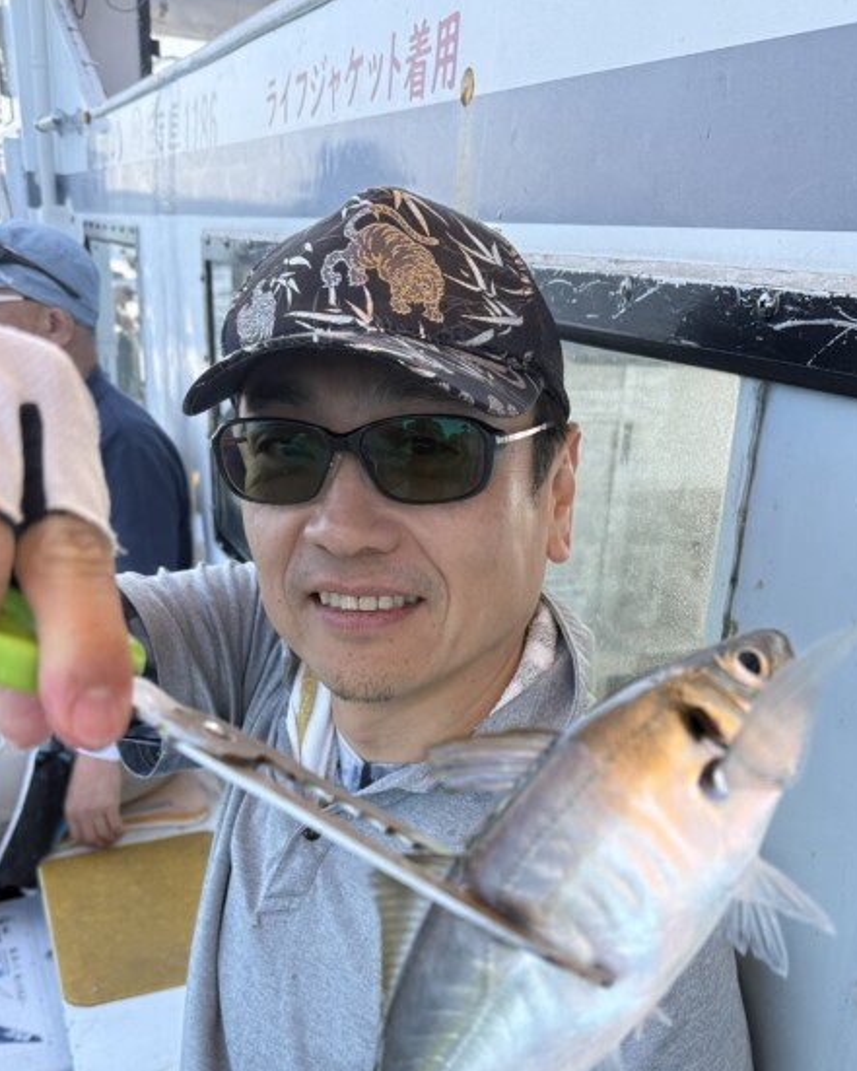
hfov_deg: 43.1
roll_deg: -5.2
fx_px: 1078
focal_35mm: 34
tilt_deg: -23.7
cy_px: 744
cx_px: 519
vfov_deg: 51.5
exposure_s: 1/878
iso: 100
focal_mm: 6.76
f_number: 1.78
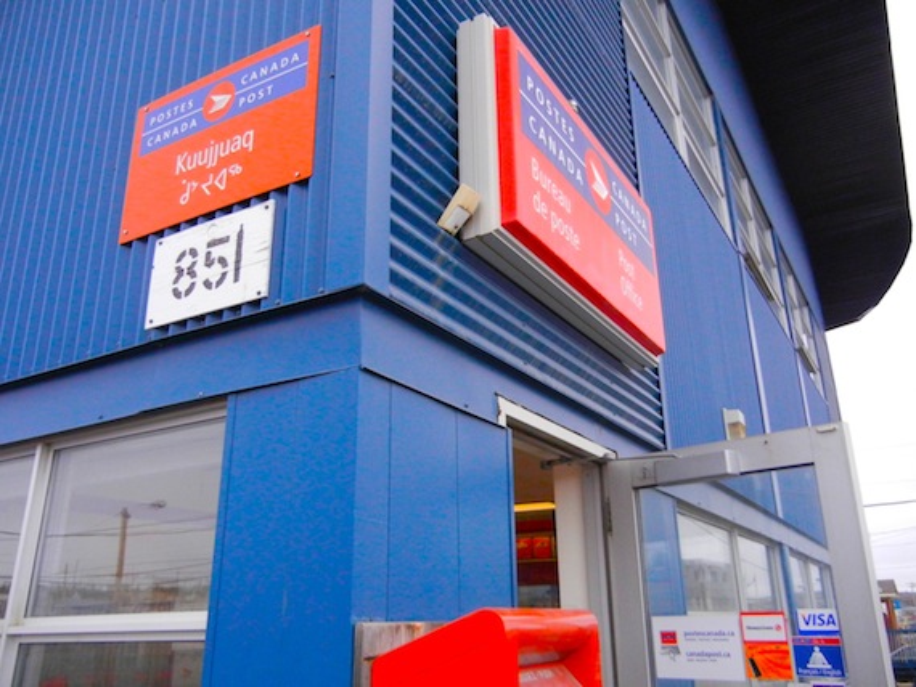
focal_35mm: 30
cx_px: 458
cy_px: 344
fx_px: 794
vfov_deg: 46.8
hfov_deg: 59.9
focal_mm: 5.4
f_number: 7
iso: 800
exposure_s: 1/542
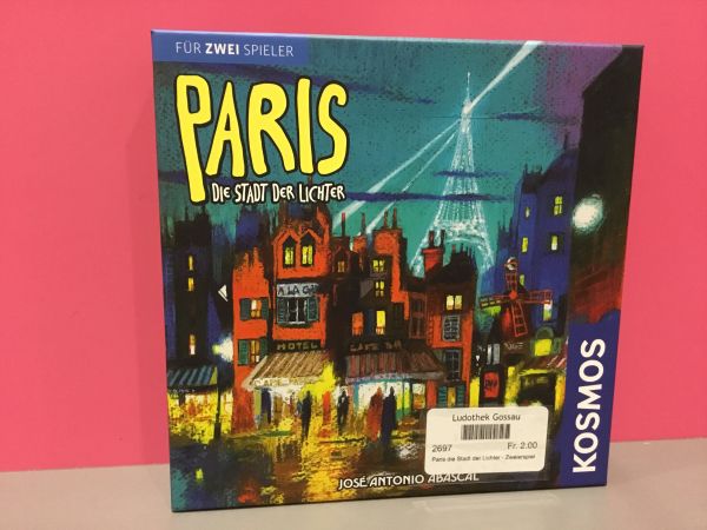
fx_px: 633
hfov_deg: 58.4
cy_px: 265
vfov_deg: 45.4
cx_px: 354
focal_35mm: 31
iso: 250
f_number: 2.4
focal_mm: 3.3
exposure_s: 1/17
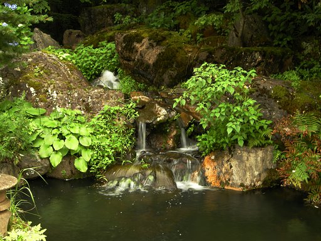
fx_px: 436
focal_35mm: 47
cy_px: 120
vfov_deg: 30.9
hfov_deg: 40.4
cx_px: 160
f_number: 7.7
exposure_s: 1/4
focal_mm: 10.1
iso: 64
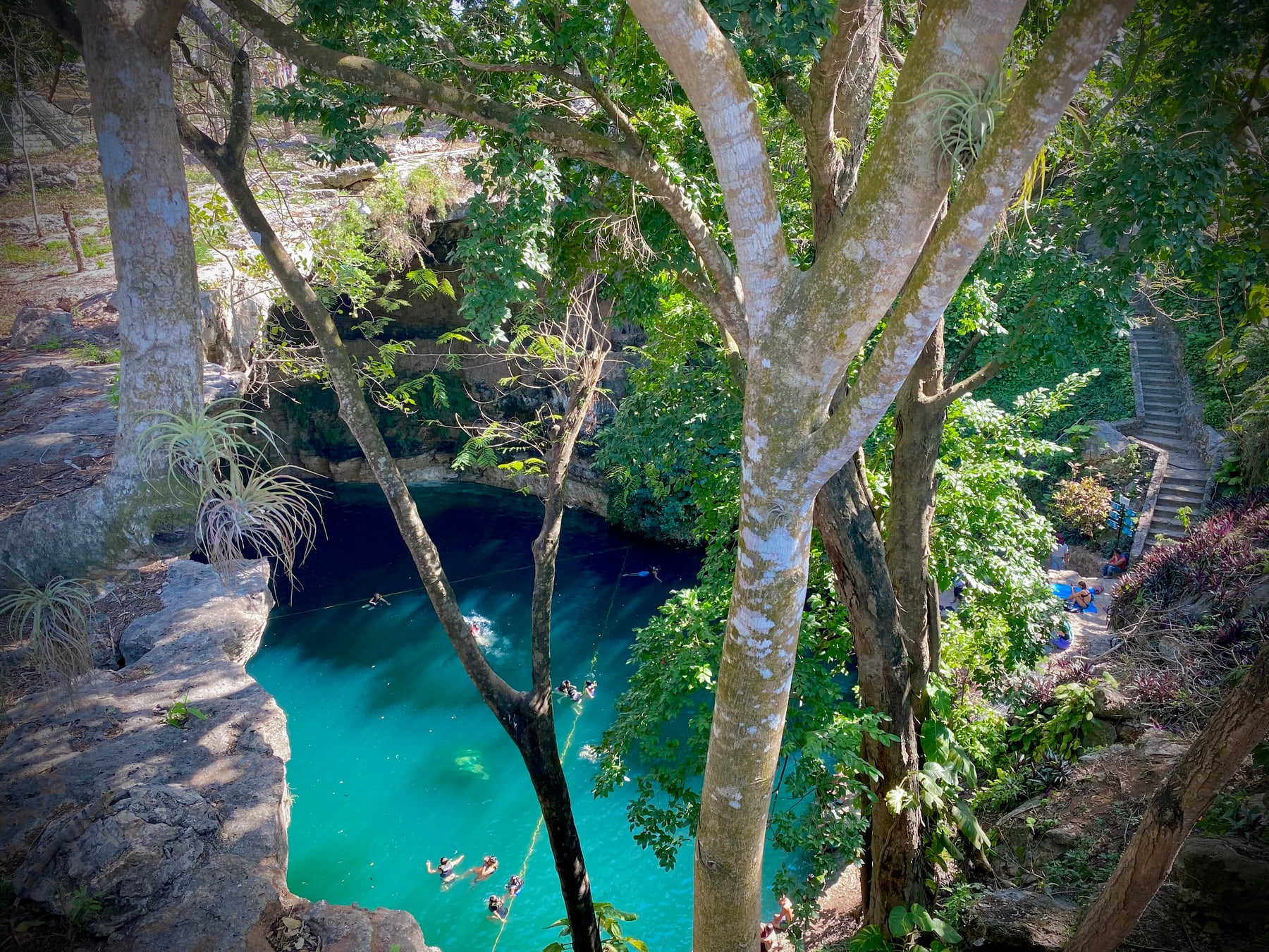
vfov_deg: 53.1
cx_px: 634
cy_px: 476
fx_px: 953
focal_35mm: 26
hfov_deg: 67.3
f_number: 1.8
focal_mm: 4.25
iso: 32
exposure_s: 1/133
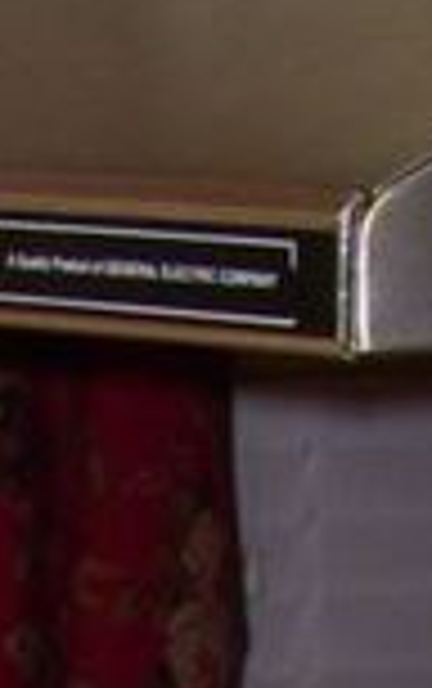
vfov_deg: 6.9
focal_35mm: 280
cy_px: 1934
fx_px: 5260
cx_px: -1228
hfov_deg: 4.4
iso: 100
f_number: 3.3
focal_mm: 6.3
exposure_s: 1/30
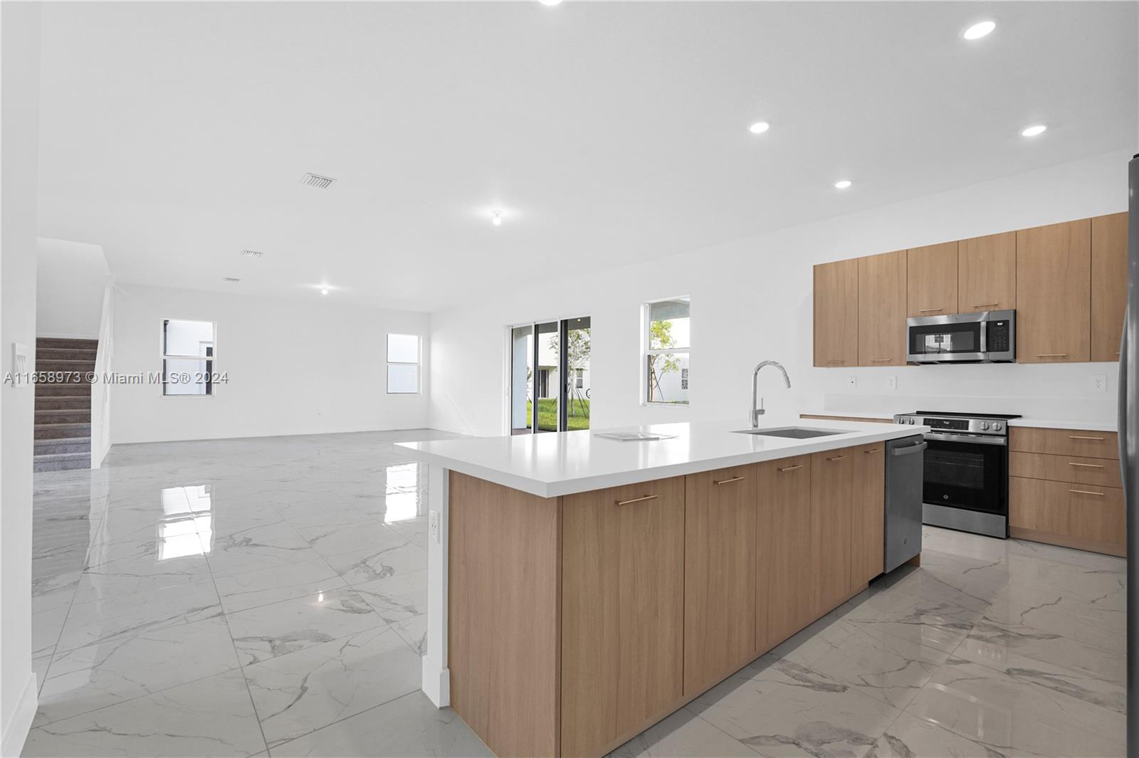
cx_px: 570
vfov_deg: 73.7
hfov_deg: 96.8
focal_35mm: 16
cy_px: 379
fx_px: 506
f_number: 8
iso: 200
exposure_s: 1/30
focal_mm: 16
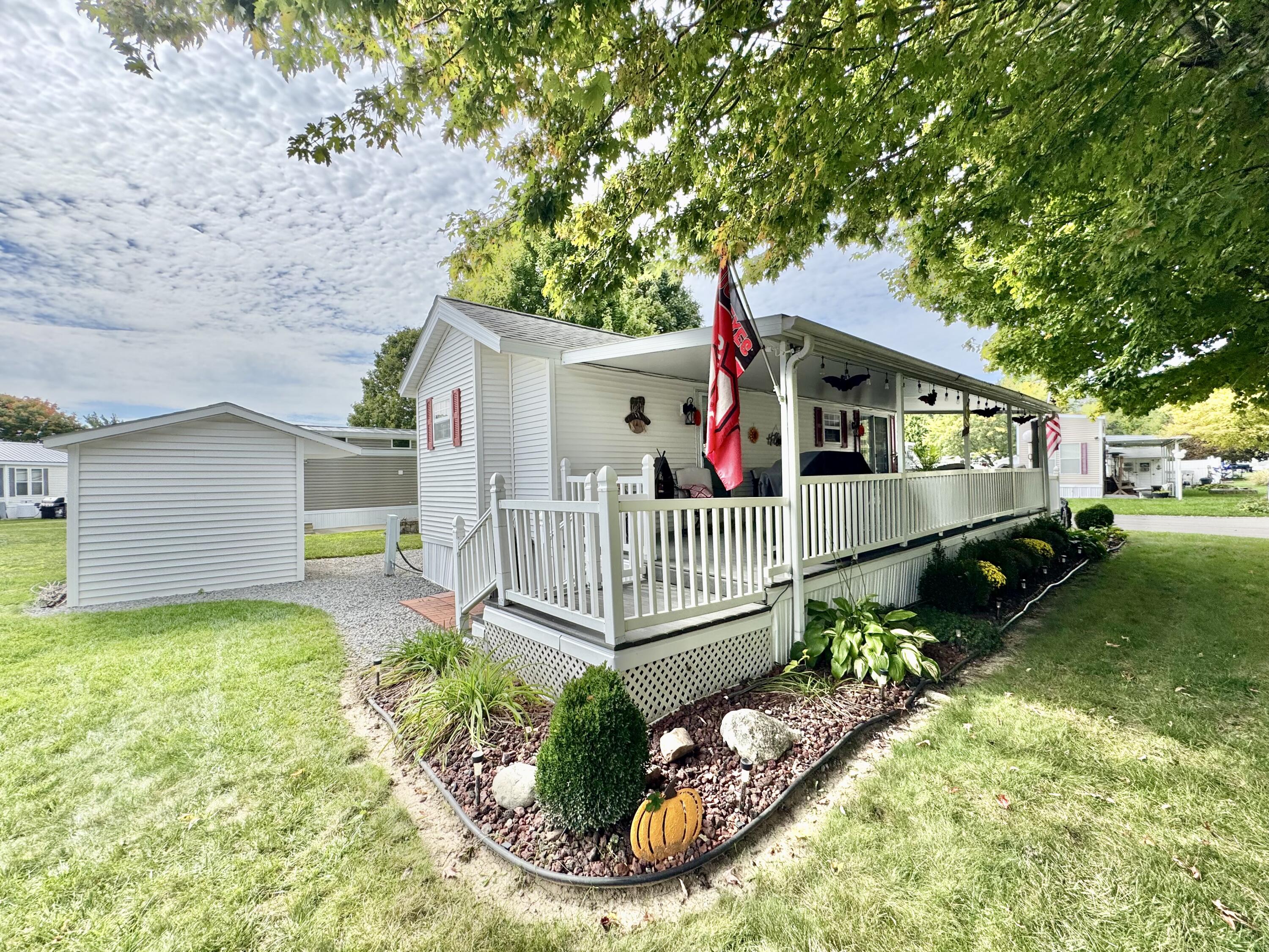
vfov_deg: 85.7
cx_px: 634
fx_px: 513
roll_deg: +0.8
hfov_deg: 102.1
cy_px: 476
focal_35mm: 14
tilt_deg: -1.0
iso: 50
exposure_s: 1/1370
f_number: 2.2
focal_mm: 2.22
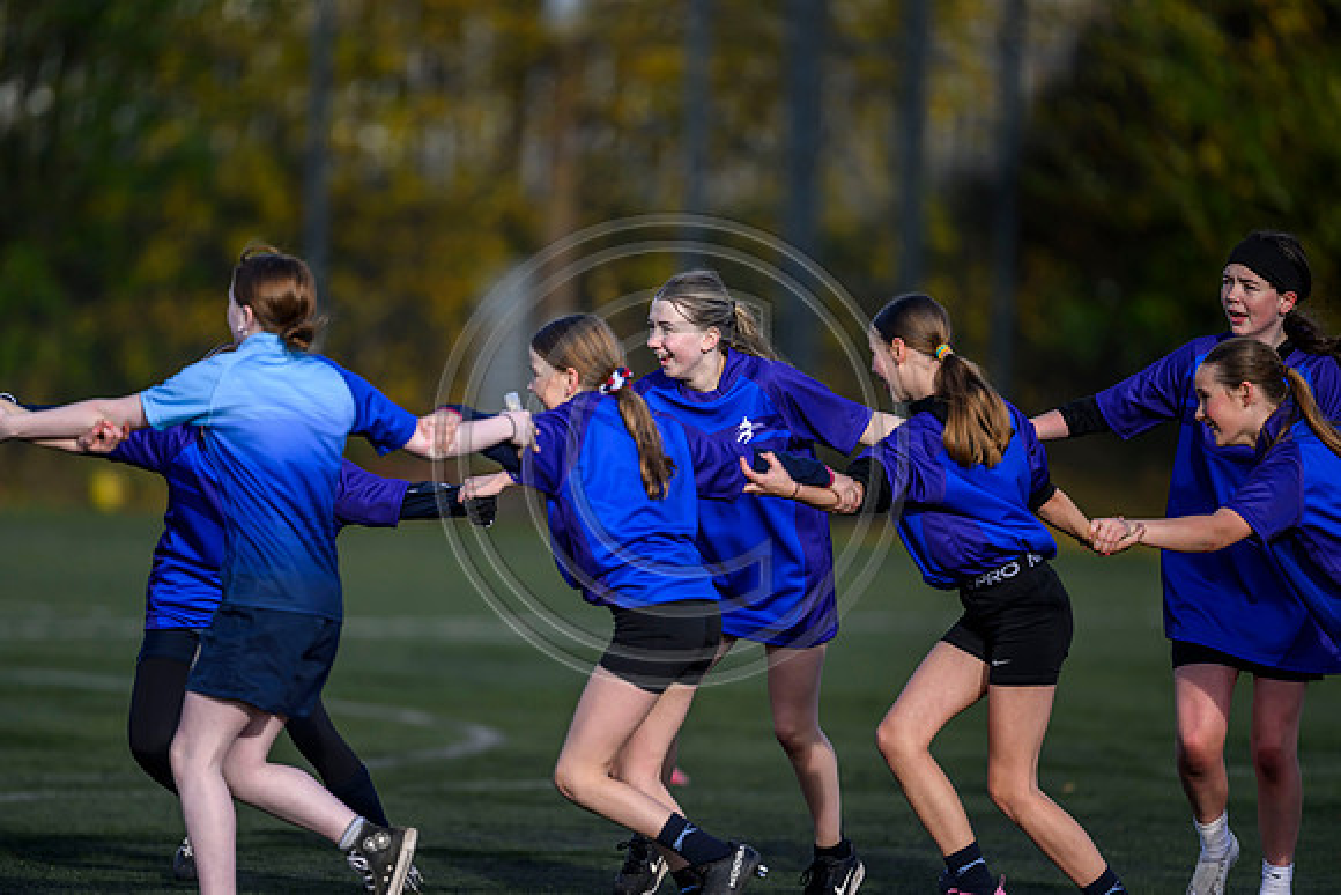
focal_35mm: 400
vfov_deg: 3.4
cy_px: 448
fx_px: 14903
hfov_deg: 5.2
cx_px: 670
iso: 500
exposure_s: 1/3200
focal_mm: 400
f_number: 3.2
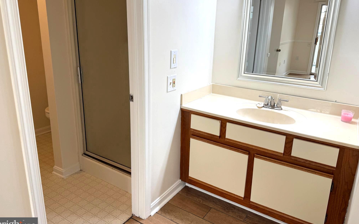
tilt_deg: -15.3
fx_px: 254
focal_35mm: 26
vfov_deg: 47.4
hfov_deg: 70.4
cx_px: 176
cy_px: 95
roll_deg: -0.5
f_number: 1.78
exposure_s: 1/120
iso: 64
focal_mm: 6.76
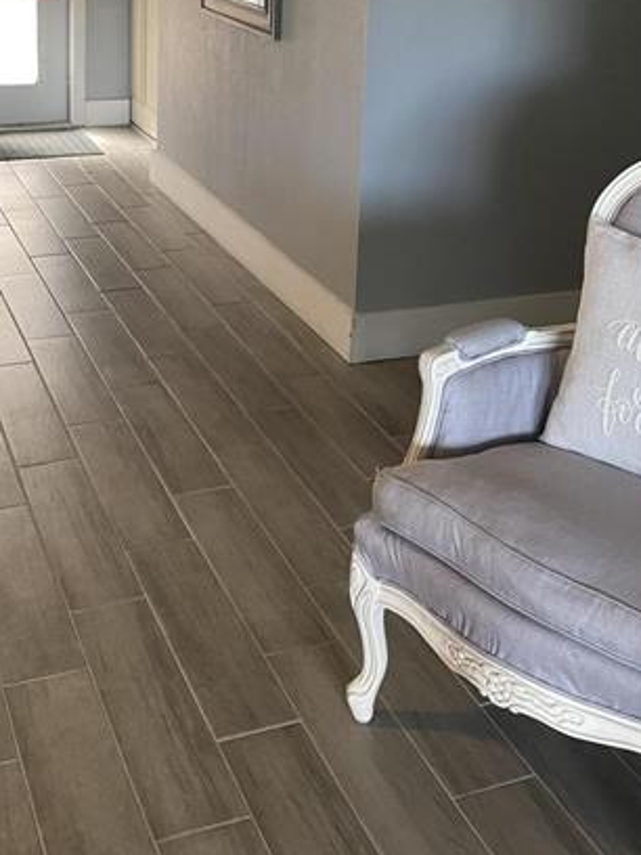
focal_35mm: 49
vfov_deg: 36.3
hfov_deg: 29.7
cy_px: 69
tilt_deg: -10.3
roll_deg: -1.2
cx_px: 300
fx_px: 1210
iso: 160
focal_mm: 4.2
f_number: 1.6
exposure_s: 1/60
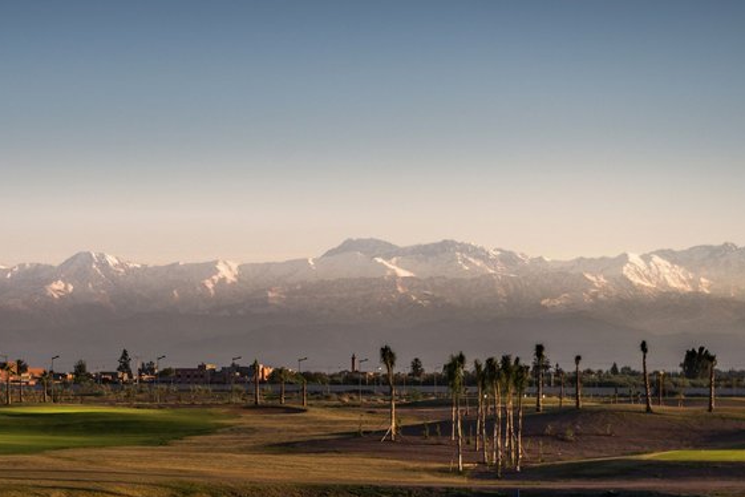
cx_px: 279
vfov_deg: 10.2
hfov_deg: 15.3
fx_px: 2773
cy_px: 361
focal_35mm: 134
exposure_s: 1/200
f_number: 8
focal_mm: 55
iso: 100
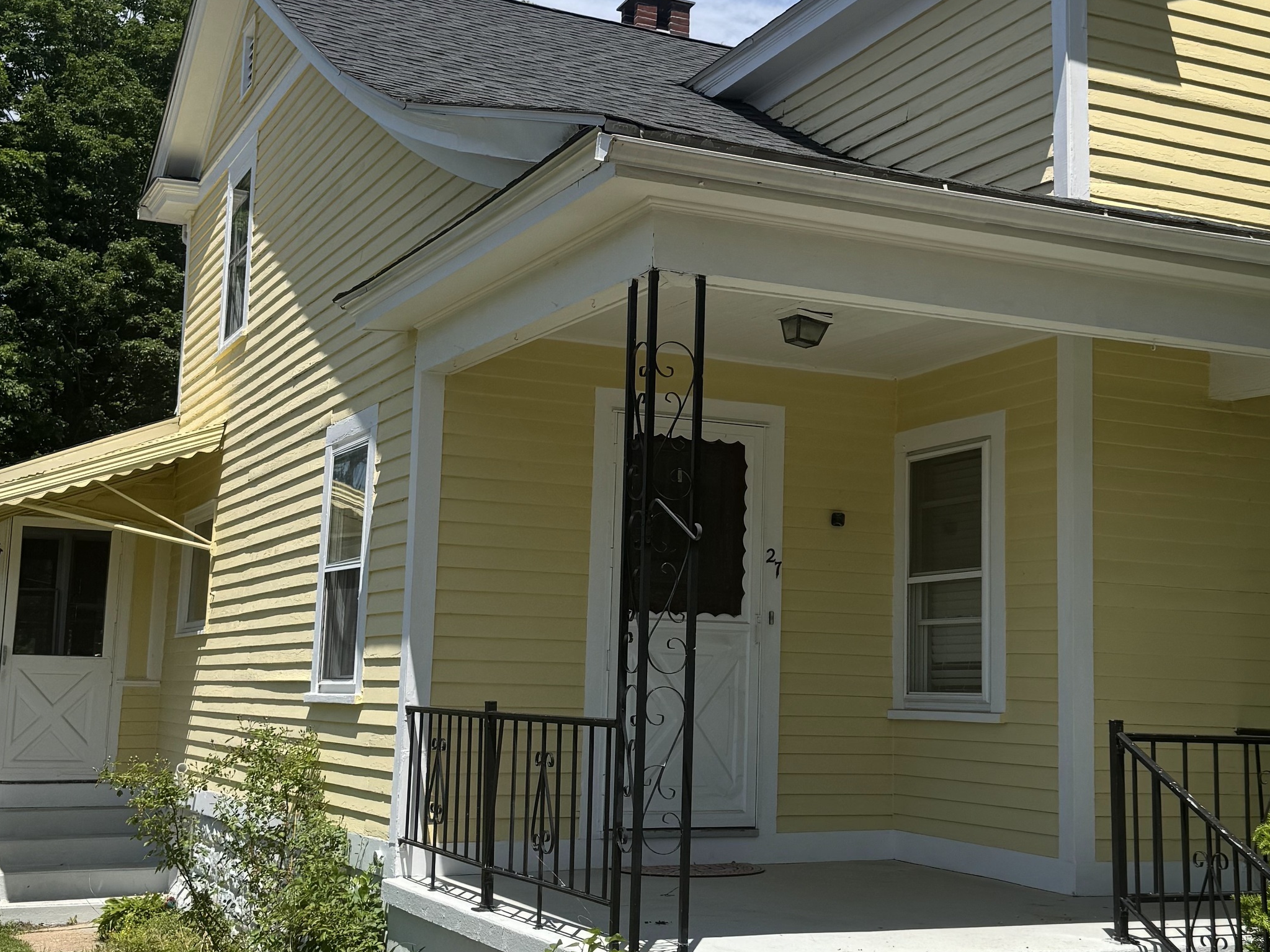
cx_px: 717
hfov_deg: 51.2
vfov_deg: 39.7
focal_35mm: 36
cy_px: 468
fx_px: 1321
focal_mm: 6.76
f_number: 1.78
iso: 80
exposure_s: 1/5000
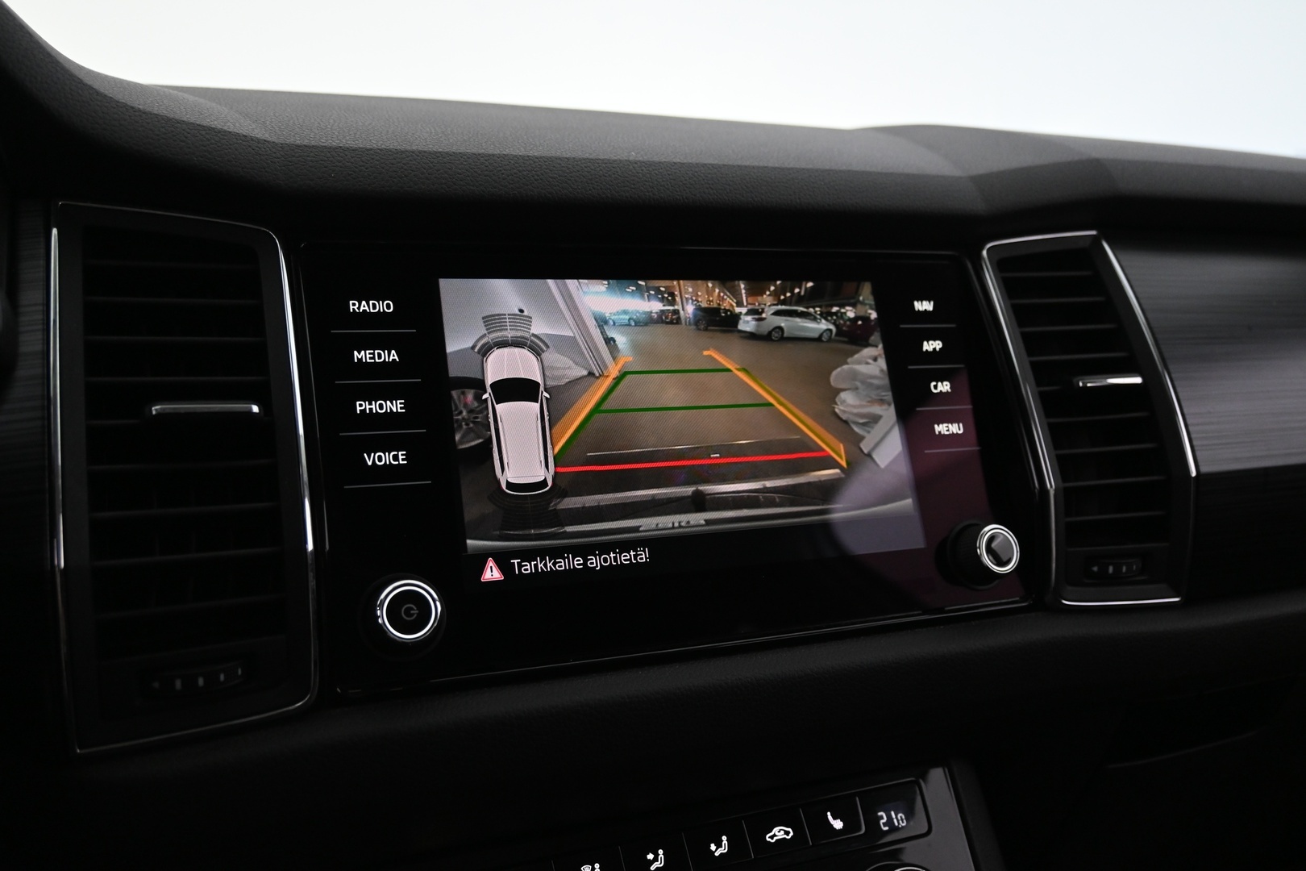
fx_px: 1143
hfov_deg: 59.5
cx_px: 653
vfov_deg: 41.7
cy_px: 436
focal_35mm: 32
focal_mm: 21
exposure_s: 1/30
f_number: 4
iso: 1400
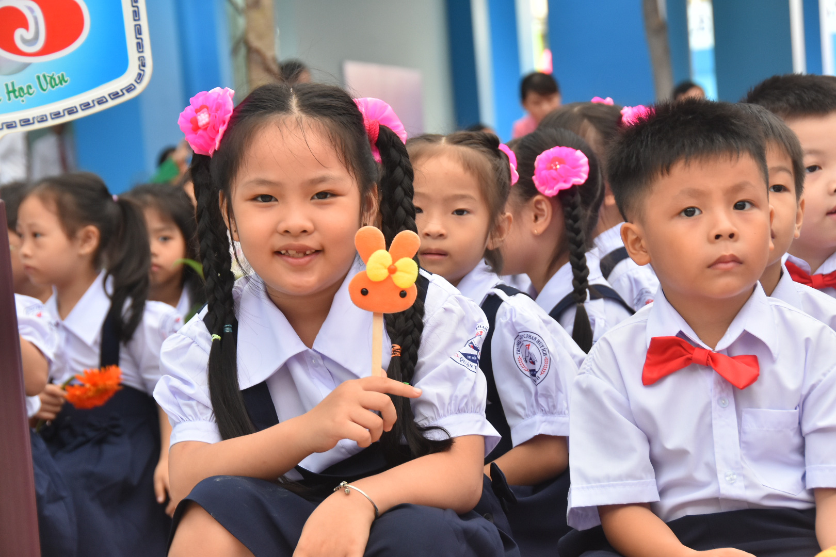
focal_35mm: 112
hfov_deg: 18.2
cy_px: 278
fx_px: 2612
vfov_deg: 12.2
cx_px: 418
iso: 800
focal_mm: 75
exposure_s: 1/160
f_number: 7.1
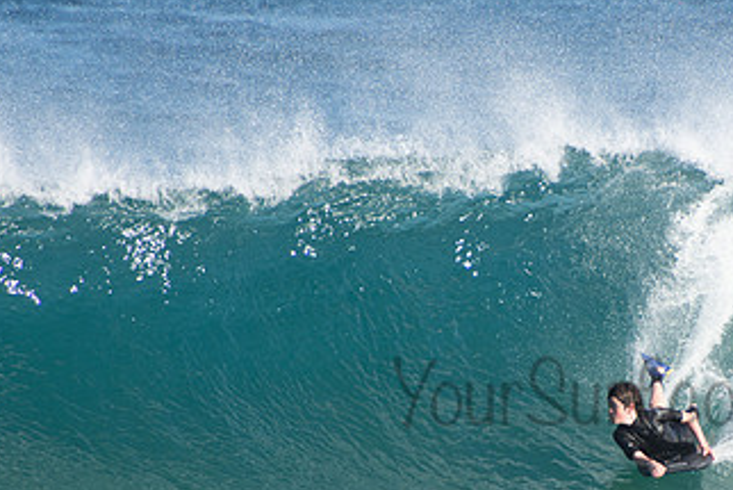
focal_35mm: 1080
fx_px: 21999
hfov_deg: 1.9
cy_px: 373
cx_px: 628
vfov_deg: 1.3
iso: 400
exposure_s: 1/1250
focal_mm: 400
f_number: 5.6
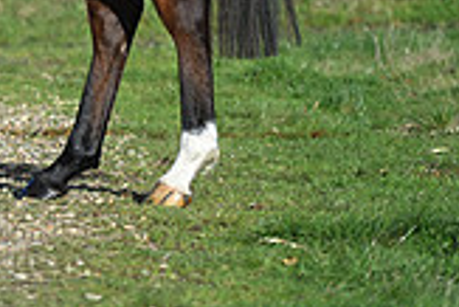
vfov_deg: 3.3
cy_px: -232
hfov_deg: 4.9
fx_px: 5270
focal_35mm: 413
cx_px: -276
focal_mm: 116
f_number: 3.5
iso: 140
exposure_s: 1/1250
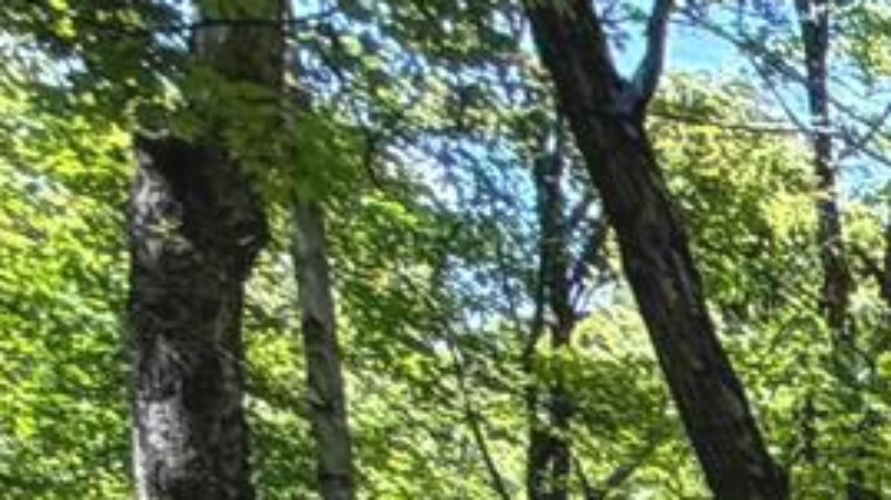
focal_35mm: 116
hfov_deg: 11.0
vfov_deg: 7.4
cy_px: 2003
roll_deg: +2.0
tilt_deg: -5.2
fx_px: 2739
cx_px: 2736
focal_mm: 2.22
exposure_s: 1/159
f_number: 2.2
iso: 40
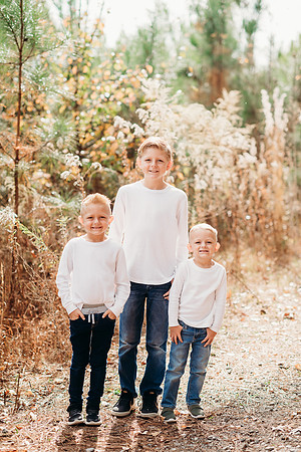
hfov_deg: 16.1
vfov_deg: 23.9
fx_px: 1066
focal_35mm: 85
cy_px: 226
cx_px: 150
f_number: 2.2
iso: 100
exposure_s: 1/1000
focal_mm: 85
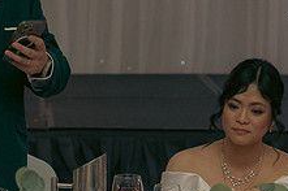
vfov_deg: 5.7
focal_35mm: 239
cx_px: 5
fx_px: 1911
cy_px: 64
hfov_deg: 8.6
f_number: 3.5
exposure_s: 1/160
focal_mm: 61
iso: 2500
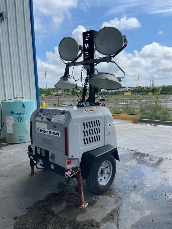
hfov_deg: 53.1
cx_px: 86
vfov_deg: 67.3
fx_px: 172
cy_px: 114
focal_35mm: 26
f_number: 1.6
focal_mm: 4.2
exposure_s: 1/3509
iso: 32
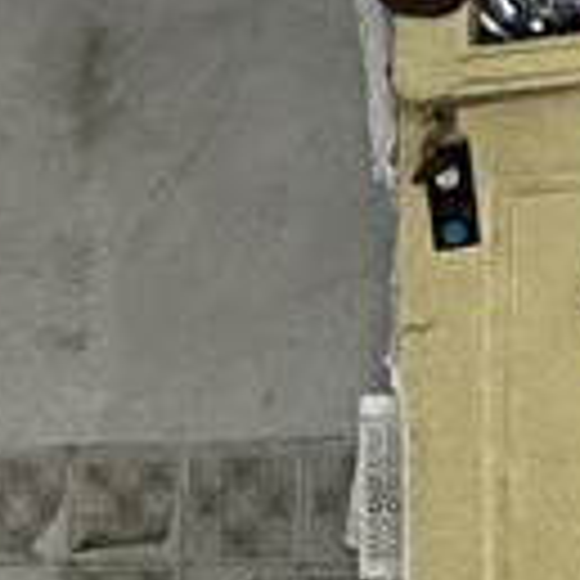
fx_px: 2692
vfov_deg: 11.9
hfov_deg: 11.0
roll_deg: +0.1
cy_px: 800
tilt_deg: -5.9
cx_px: -647
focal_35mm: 142
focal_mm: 5.1
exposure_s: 1/9
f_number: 1.6
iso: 800
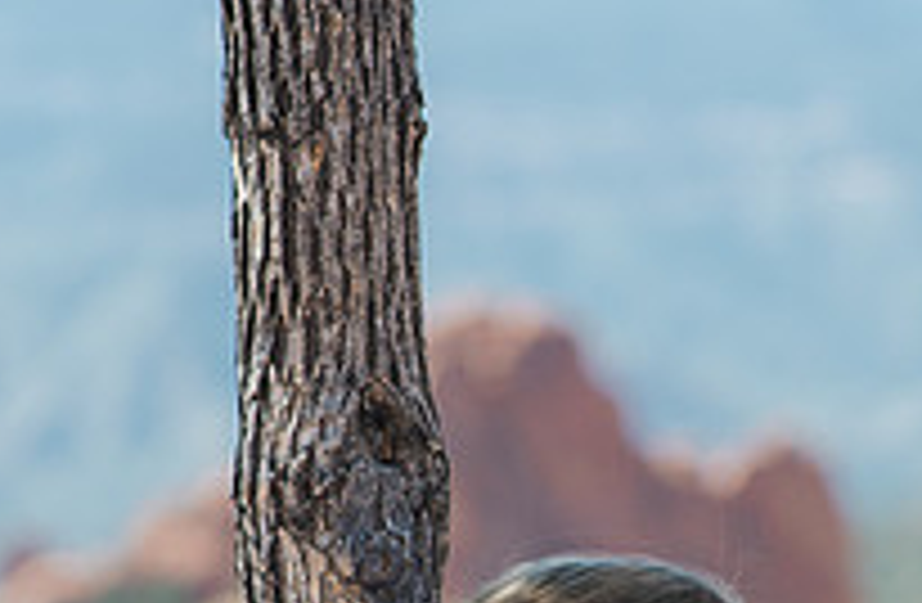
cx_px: 863
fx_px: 6364
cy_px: 782
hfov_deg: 8.3
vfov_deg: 5.4
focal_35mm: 250
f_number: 3.2
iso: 100
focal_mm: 85
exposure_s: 1/400
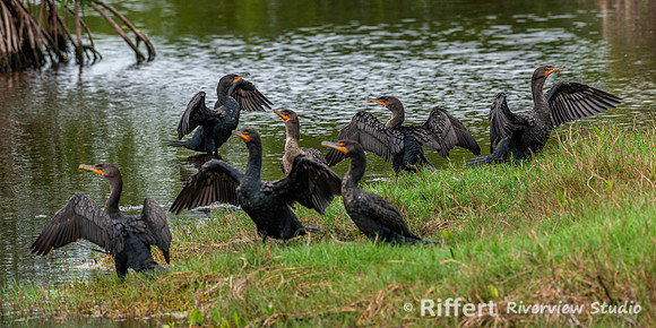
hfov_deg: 4.4
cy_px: 140
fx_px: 8611
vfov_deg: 2.2
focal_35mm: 508
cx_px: 338
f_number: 8
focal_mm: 420
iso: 280
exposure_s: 1/200
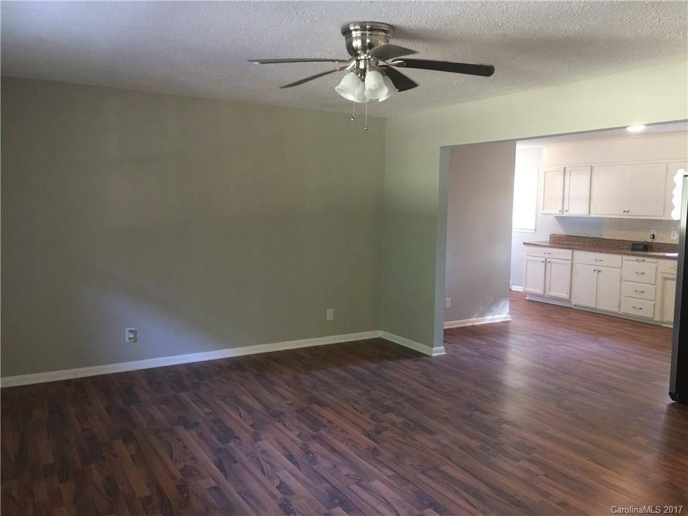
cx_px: 344
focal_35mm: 29
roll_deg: -0.6
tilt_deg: -6.2
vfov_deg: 48.2
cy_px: 258
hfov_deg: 61.7
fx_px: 576
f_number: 2.2
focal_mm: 4.15
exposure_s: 1/15
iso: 100
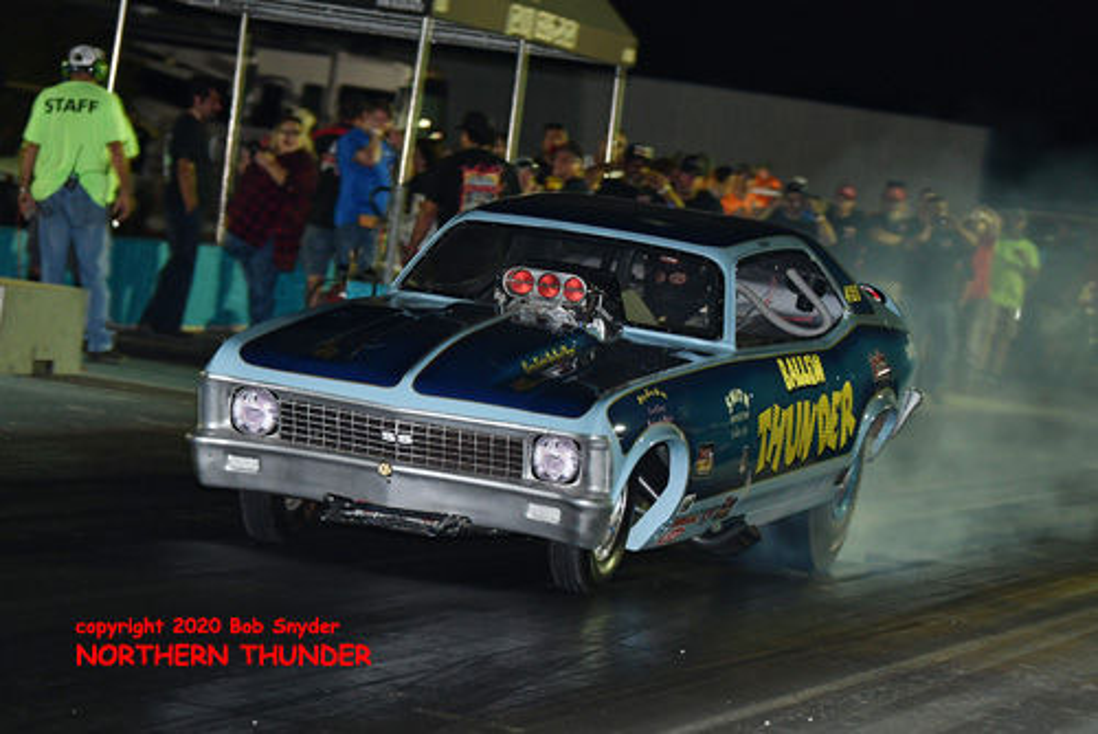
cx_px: 549
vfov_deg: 10.6
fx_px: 3937
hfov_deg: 15.9
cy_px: 367
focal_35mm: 129
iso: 800
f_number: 3.2
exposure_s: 1/200
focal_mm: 86
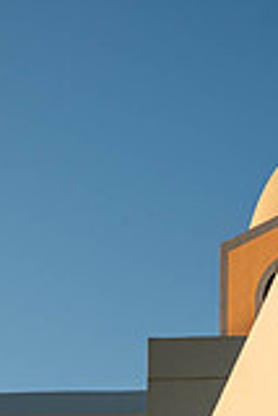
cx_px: 148
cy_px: 520
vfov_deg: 10.2
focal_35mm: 197
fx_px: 2277
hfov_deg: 7.0
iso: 100
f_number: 8
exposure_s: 1/160
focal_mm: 70
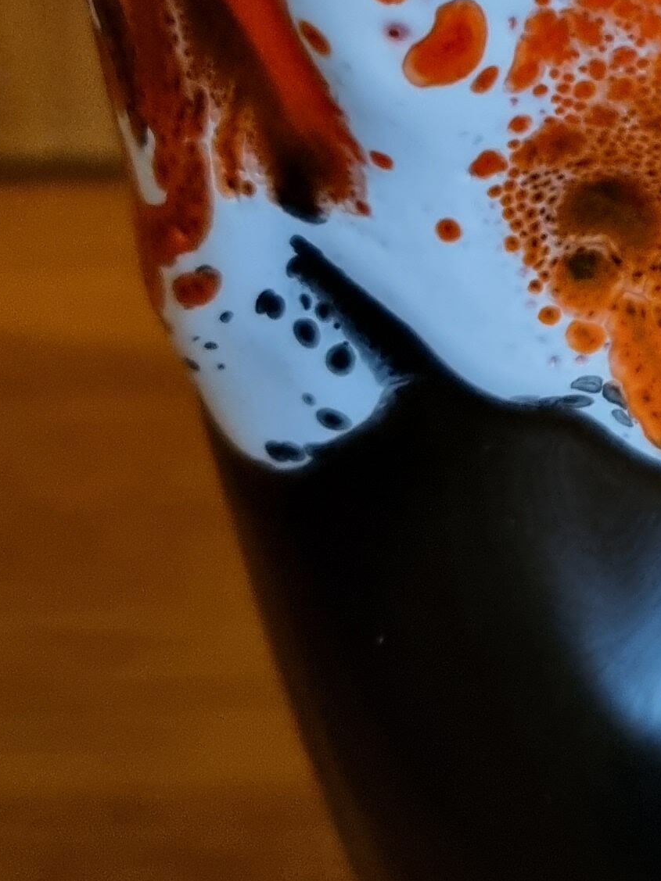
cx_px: 933
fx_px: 2368
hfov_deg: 14.9
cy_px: 135
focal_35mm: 93
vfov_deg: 20.8
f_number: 1.8
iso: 640
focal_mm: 5.4
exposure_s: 1/50
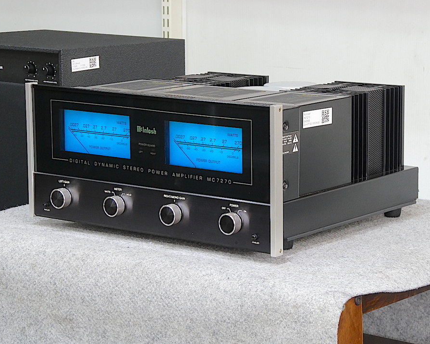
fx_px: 1413
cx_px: 216
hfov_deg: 17.3
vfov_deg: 13.9
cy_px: 172
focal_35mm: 111
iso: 200
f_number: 5.1
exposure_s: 1/10
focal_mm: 19
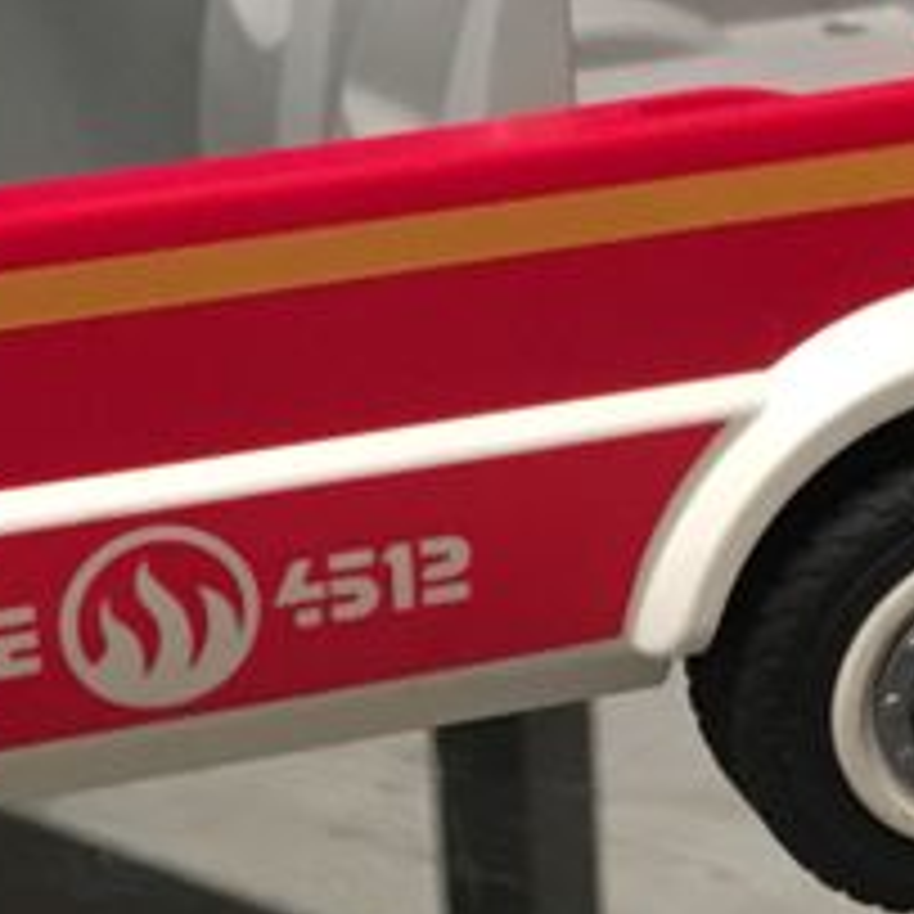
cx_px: 743
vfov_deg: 13.5
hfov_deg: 13.8
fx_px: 3764
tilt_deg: -32.8
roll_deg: +0.4
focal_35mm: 126
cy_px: 1072
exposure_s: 1/17
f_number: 2.2
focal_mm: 4.15
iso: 250
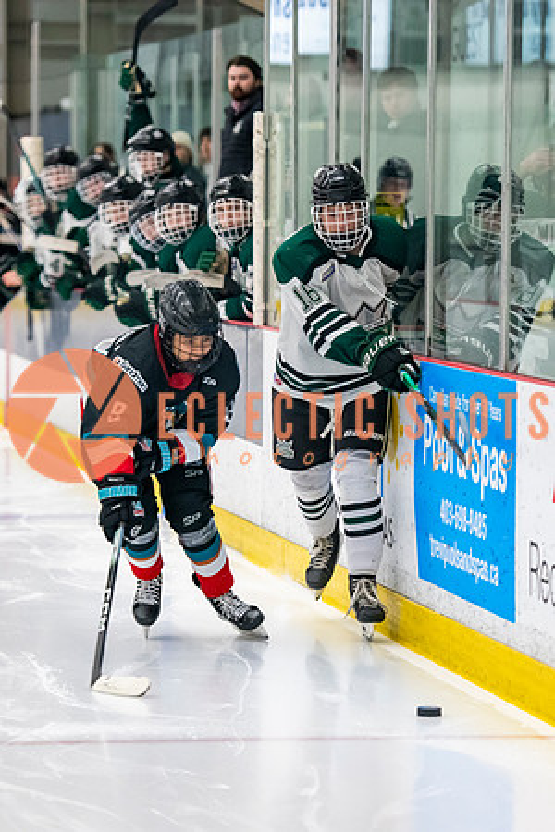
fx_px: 4393
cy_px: 444
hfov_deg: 7.2
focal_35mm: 190
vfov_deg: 10.8
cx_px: 261
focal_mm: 116
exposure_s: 1/640
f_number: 3.2
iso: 2000
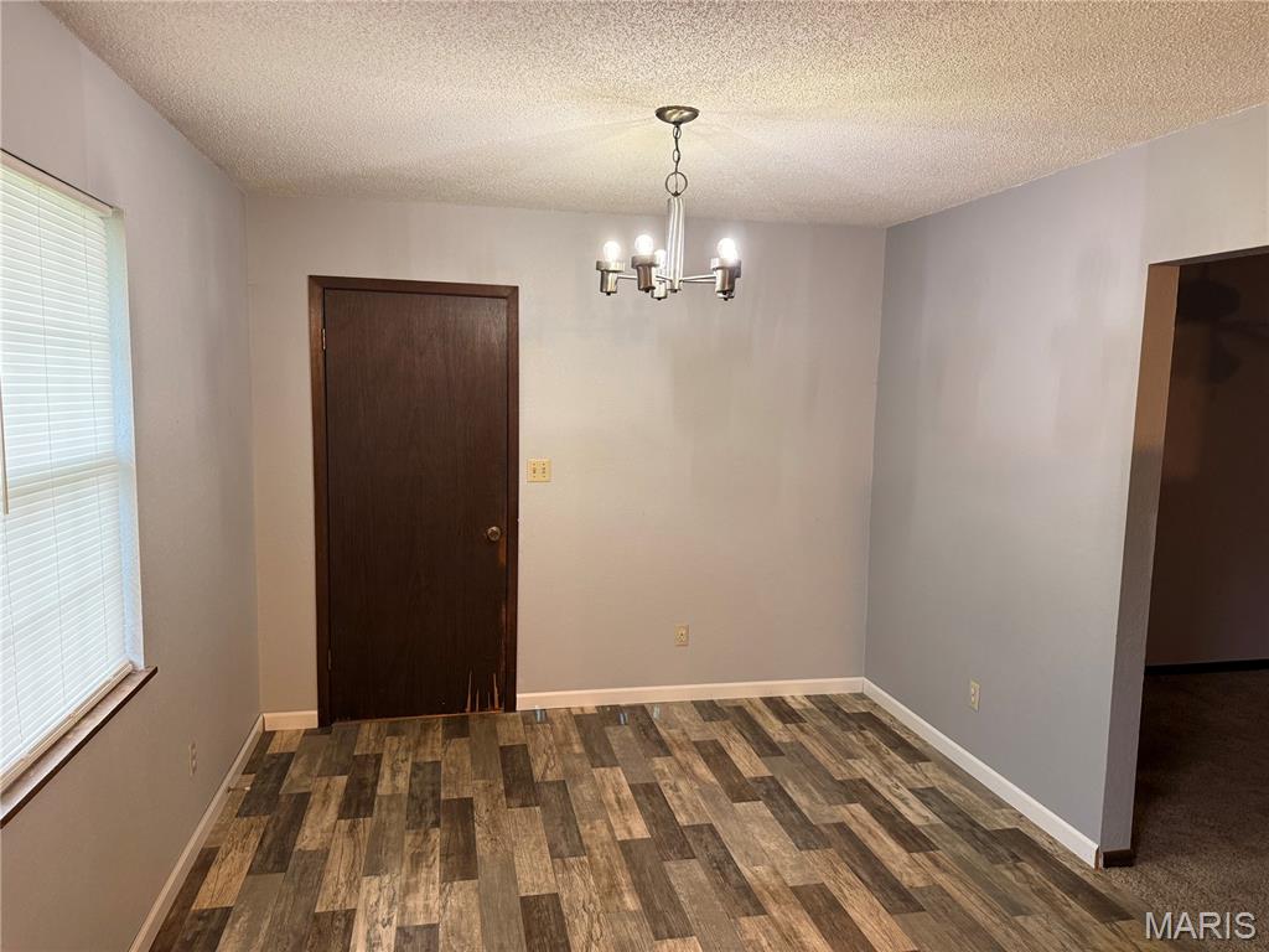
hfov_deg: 71.6
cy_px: 476
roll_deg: -1.2
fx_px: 880
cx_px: 634
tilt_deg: -5.8
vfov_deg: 56.8
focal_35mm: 24
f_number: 1.78
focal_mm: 6.76
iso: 250
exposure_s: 1/60
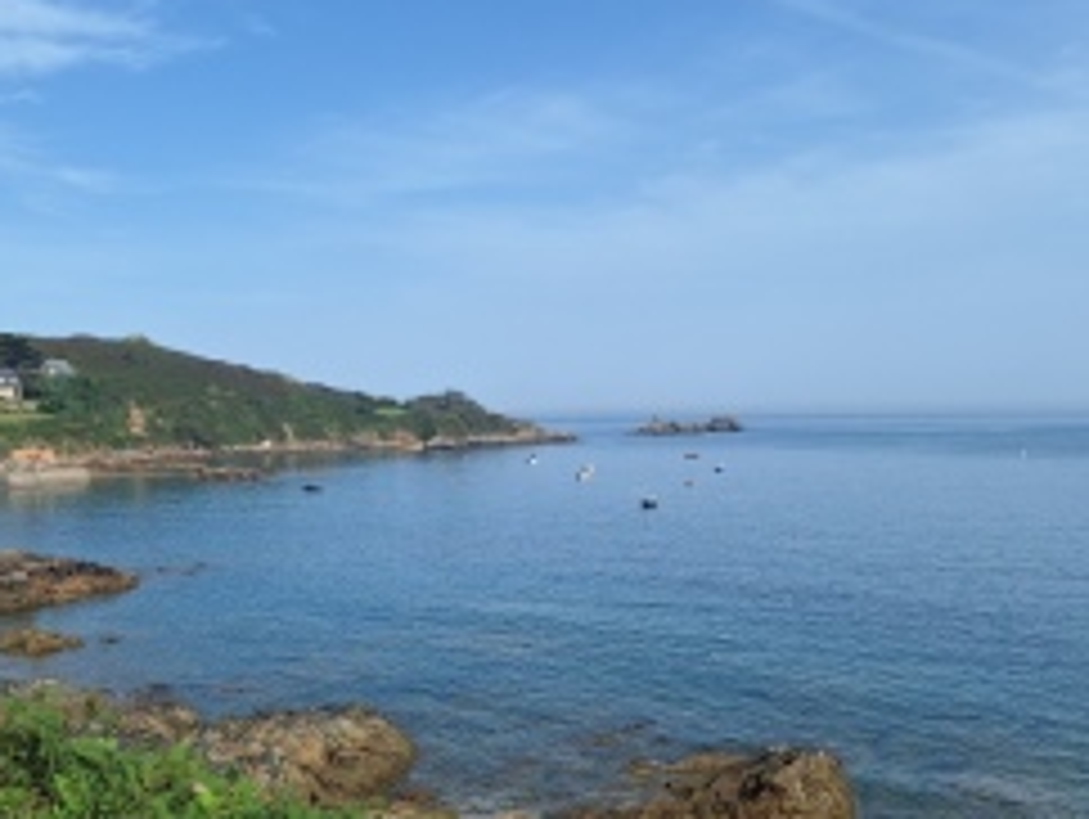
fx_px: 1197
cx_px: 414
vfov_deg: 37.5
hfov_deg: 48.5
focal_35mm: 38
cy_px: 531
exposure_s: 1/2841
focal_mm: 5.54
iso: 40
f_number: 1.8
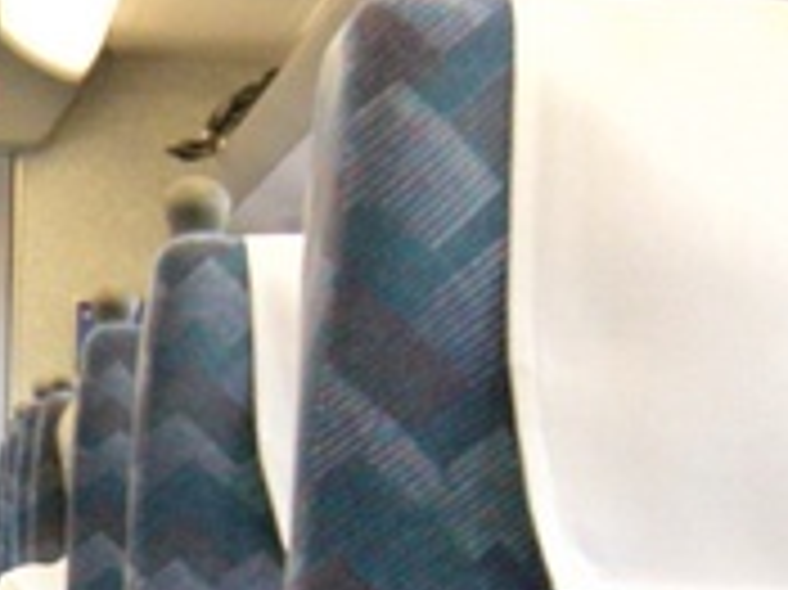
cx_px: -716
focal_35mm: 140
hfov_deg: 12.6
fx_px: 3185
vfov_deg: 10.3
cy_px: 853
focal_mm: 5.9
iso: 356
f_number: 3.8
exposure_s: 1/48
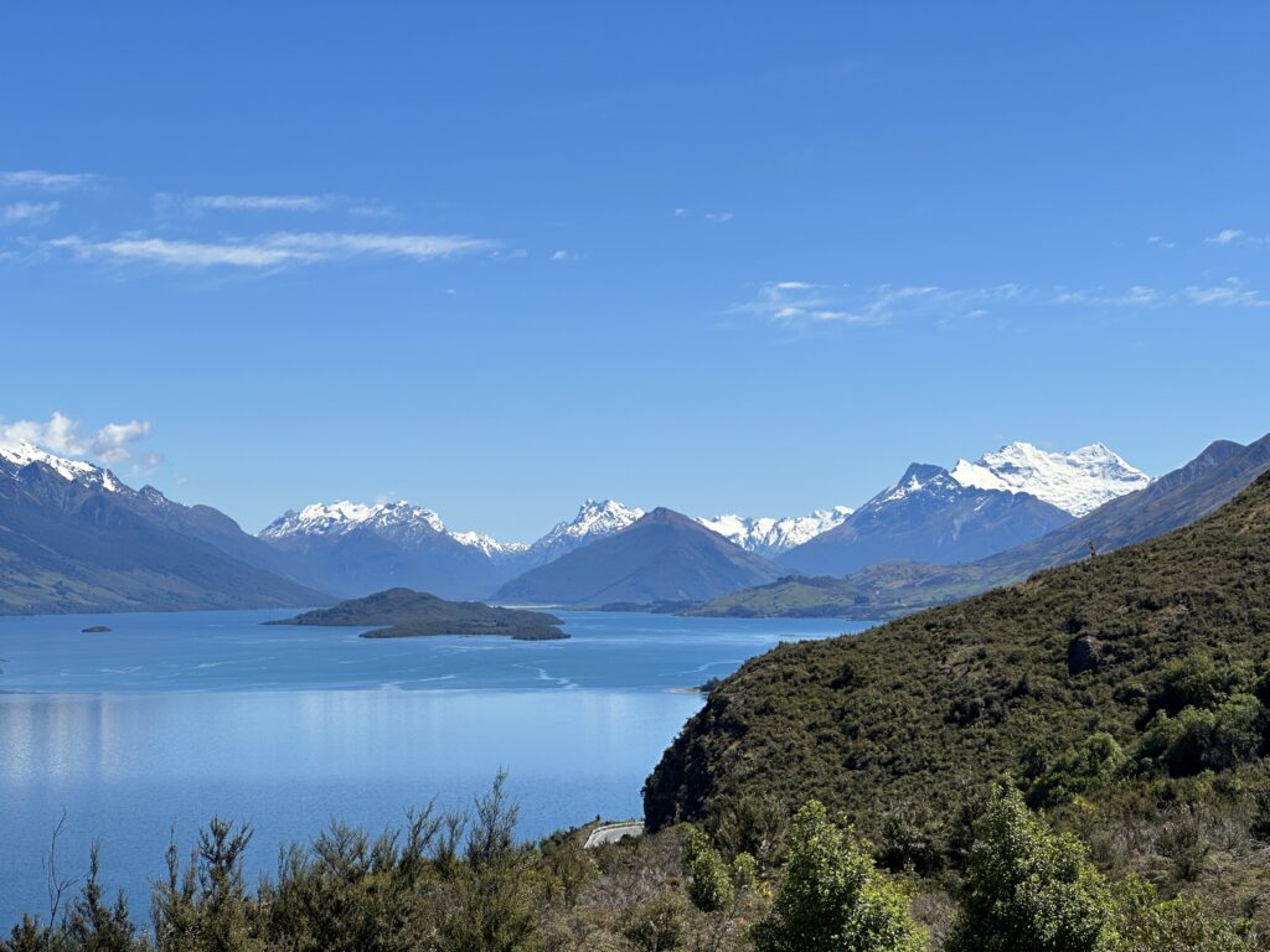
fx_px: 2825
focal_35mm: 77
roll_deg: +0.2
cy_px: 476
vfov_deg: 19.1
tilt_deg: +2.8
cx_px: 635
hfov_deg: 25.3
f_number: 2.8
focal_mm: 9
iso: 32
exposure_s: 1/1206
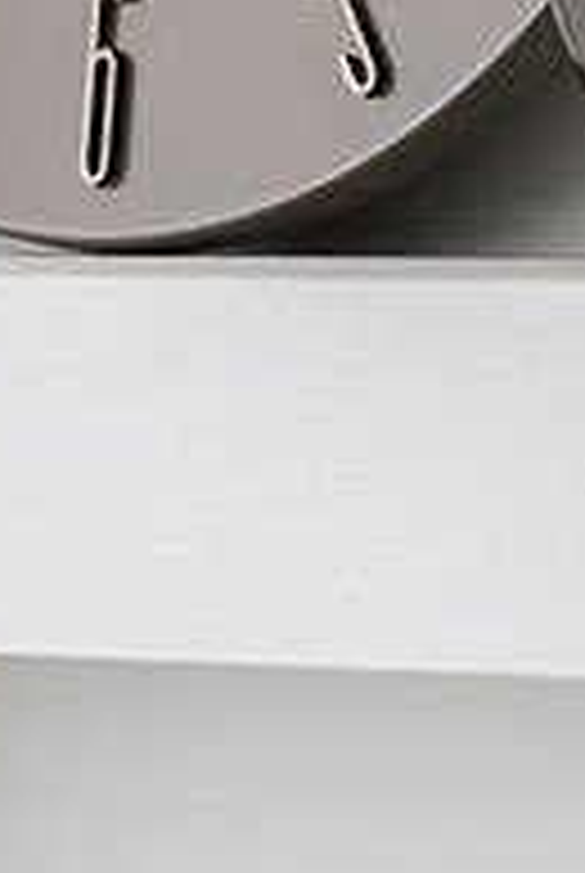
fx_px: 7869
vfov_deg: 6.3
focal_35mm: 324
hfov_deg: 4.3
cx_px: 189
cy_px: -279
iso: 320
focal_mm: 105
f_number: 5
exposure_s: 1/8
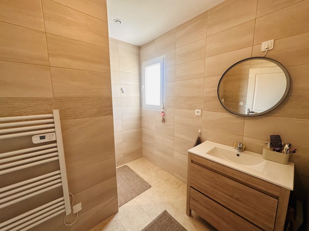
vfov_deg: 85.7
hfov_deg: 102.1
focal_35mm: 14
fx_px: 125
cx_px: 154
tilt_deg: -8.3
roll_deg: +0.0
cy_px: 116
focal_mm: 2.22
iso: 80
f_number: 2.2
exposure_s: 1/99
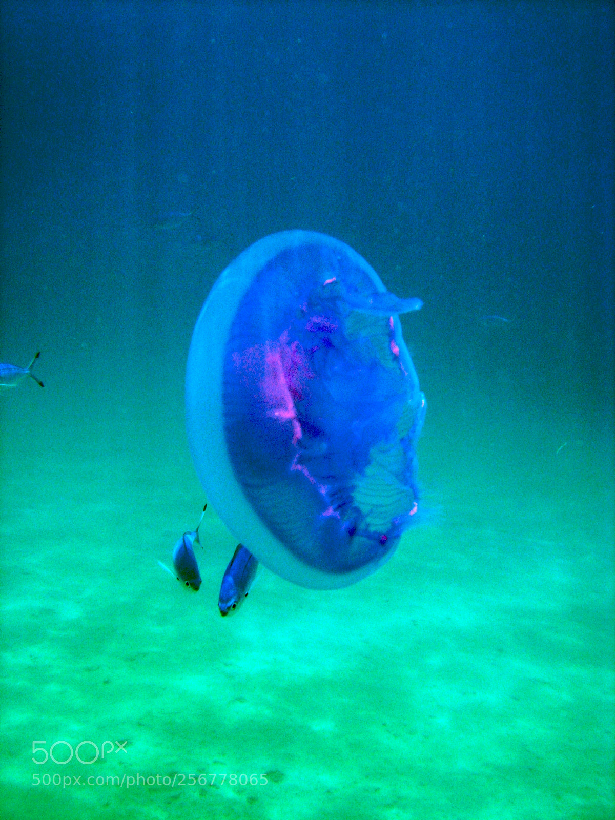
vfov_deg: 49.0
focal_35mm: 38
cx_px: 308
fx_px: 900
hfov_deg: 37.7
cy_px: 410
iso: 64
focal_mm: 7.8
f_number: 4.8
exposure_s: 1/304
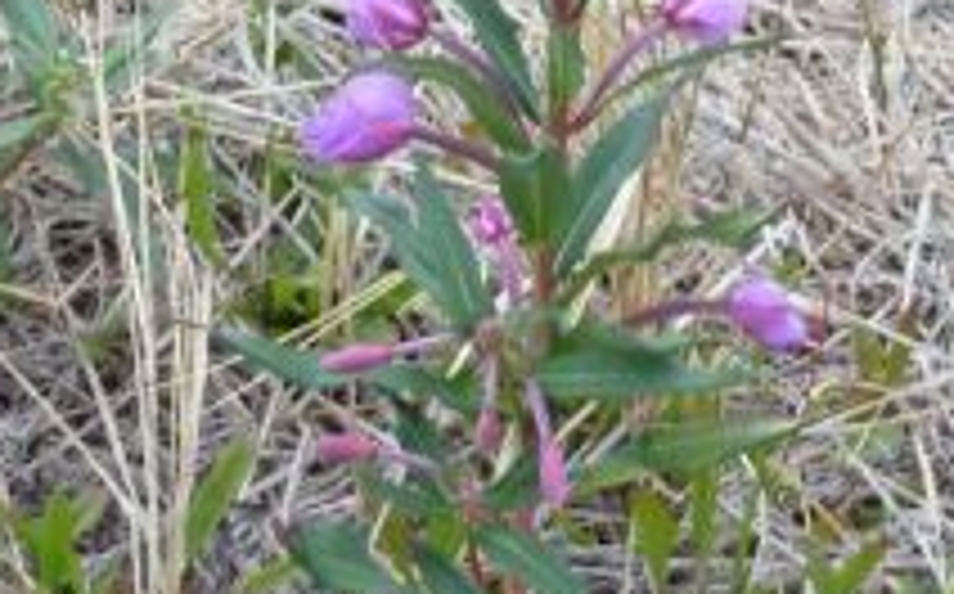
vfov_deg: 8.6
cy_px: -544
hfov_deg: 14.5
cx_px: 540
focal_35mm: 144
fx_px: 3740
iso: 160
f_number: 4
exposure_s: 1/200
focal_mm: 7.9
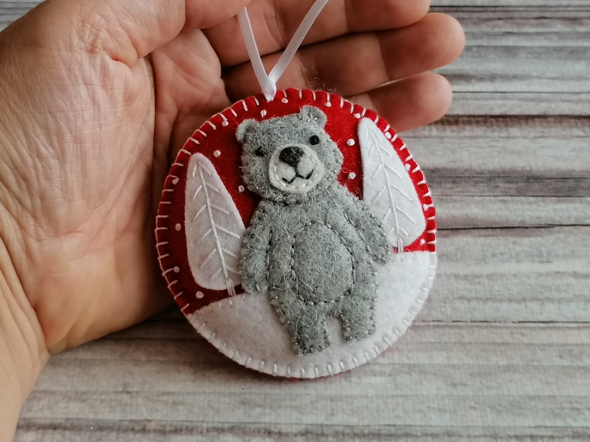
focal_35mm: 29
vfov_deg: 48.2
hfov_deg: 61.7
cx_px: 295
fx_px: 494
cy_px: 221
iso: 80
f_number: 1.8
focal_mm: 4.75
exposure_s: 1/50
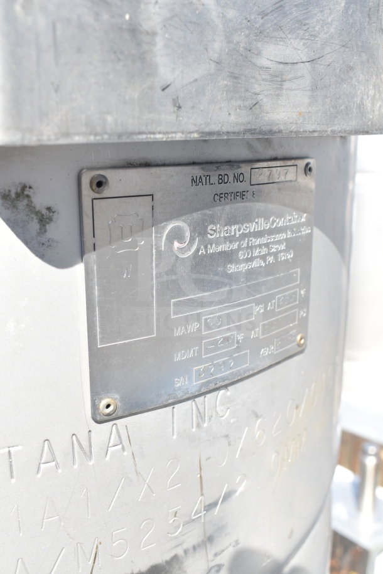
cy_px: 287
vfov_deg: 49.6
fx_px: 622
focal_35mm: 39
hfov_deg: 34.2
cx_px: 192
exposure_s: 1/200
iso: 200
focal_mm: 26
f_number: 7.1
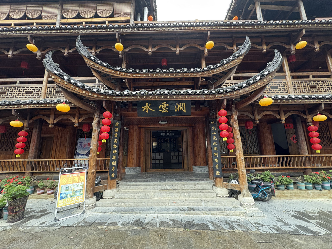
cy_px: 124
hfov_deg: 102.1
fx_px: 134
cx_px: 166
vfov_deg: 85.7
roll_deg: +1.2
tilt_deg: +11.4
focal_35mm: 14
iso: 320
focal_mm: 2.22
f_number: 2.2
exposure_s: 1/60
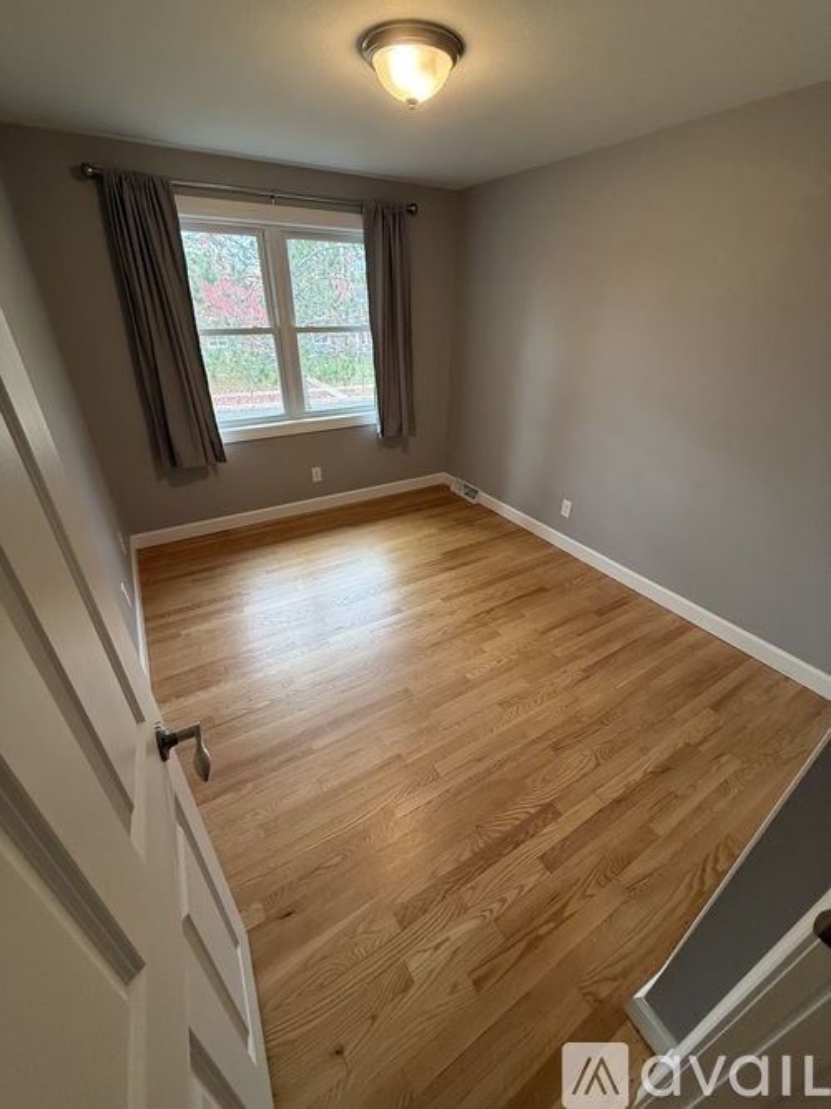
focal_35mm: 14
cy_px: 554
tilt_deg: -28.5
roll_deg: -0.9
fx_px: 448
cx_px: 416
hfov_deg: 85.7
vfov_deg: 102.1
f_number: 2.2
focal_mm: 2.22
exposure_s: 1/120
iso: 320
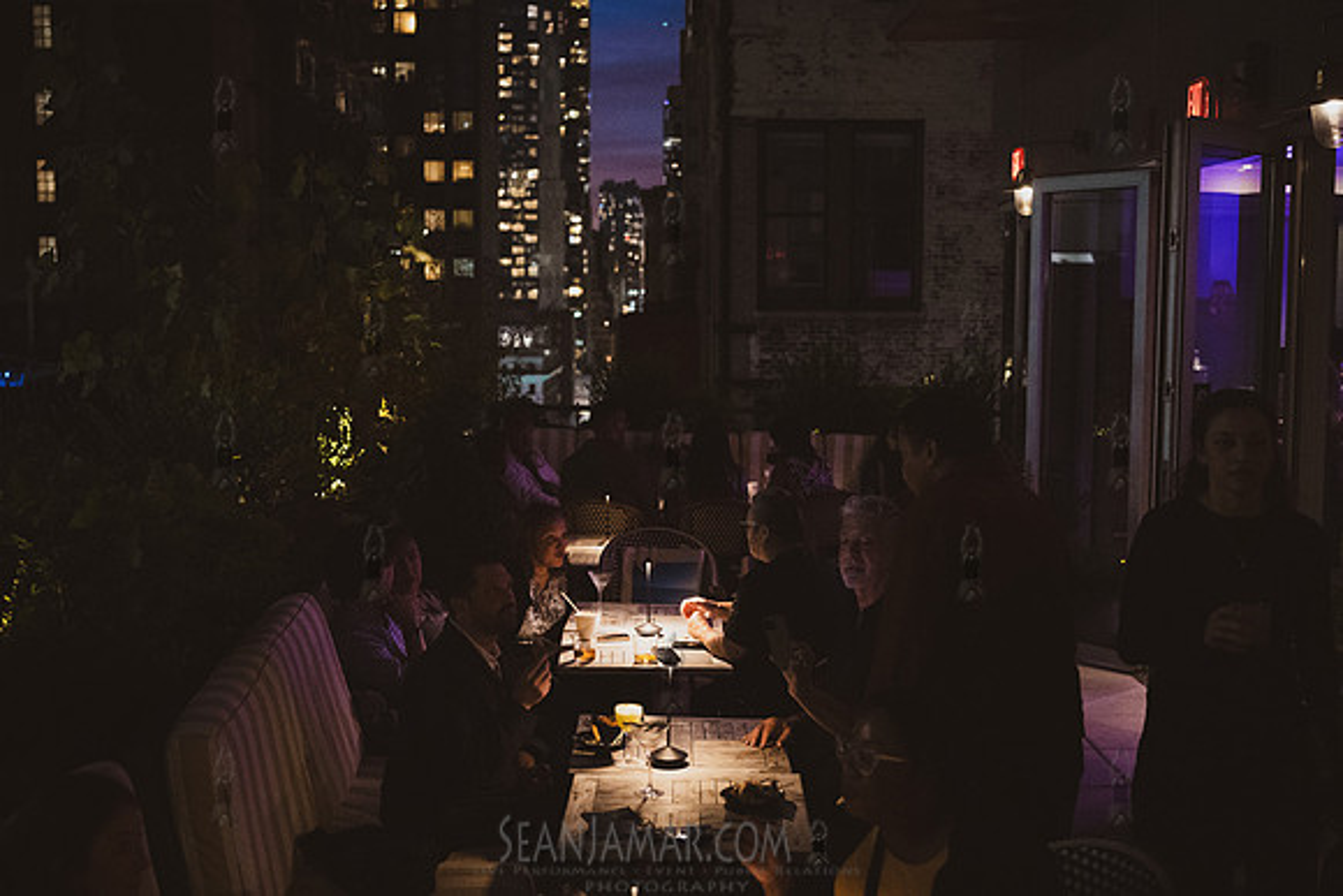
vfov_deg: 29.9
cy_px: 449
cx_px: 645
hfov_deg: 43.7
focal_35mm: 45
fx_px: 1676
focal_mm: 42
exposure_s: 1/160
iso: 12800
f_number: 2.8
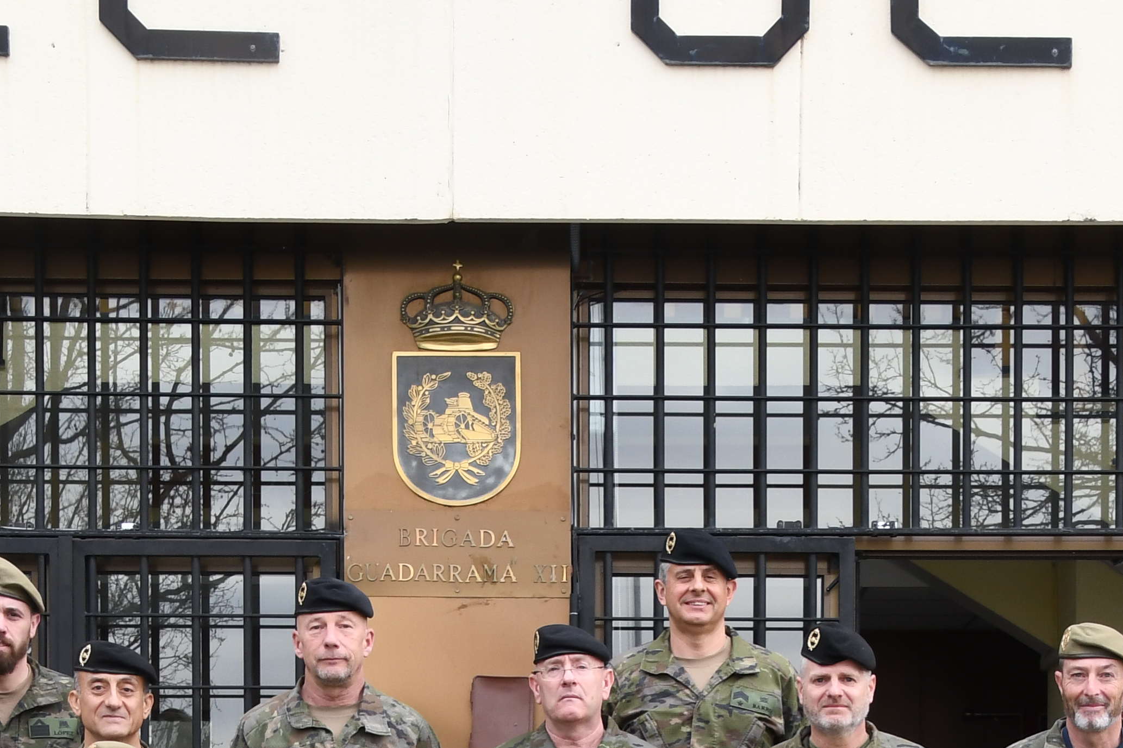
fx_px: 3868
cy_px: 1008
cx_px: 687
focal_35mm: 124
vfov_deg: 10.8
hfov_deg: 16.5
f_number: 8
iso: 400
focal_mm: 31
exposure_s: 1/100
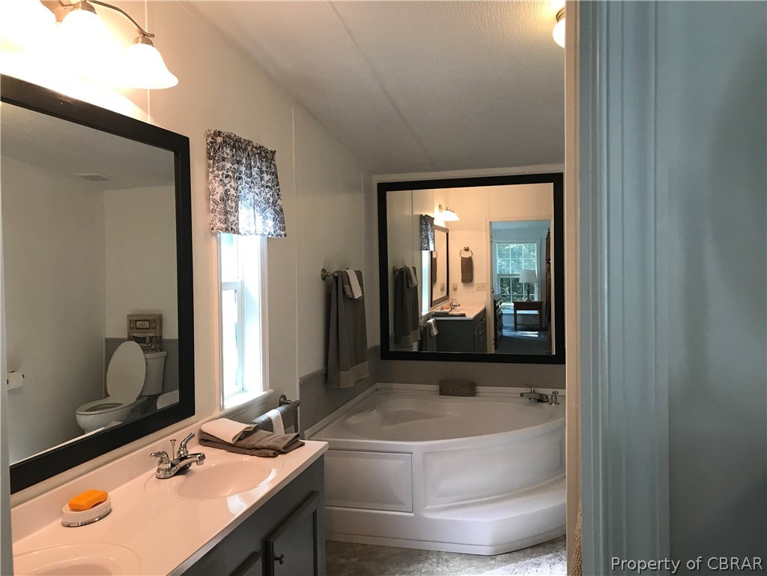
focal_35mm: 28
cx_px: 384
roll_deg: +2.3
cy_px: 288
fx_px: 620
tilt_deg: -1.2
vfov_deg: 49.7
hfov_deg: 63.4
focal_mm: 3.99
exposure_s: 1/30
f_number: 1.8
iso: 25
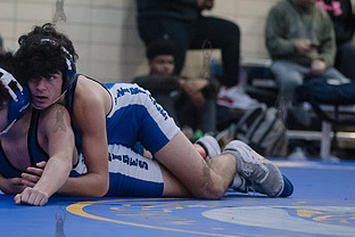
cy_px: 112
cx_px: 59
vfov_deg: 6.6
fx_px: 2051
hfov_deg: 9.9
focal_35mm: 208
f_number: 3.2
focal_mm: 112
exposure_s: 1/400
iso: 8000
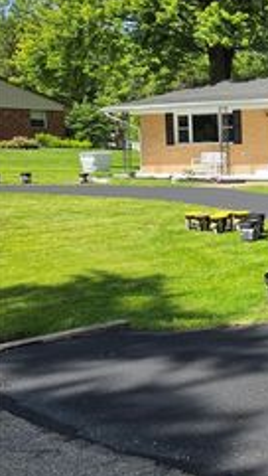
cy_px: 210
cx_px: 489
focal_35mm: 52
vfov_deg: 39.8
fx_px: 655
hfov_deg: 18.1
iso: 64
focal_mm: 6.5
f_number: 1.4
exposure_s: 1/6352
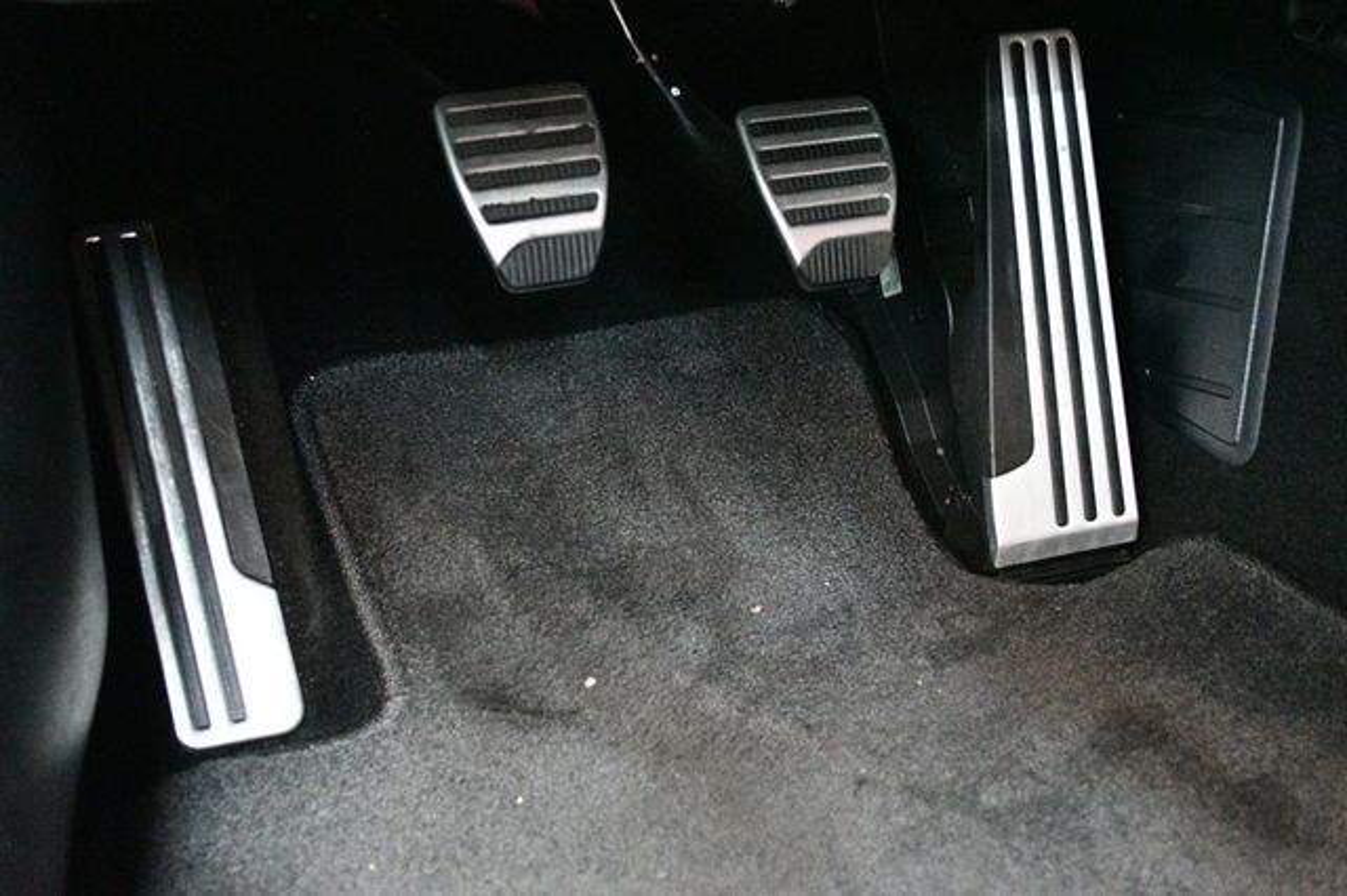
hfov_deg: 38.9
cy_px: 448
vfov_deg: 26.5
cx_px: 674
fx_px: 1907
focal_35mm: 51
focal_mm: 34
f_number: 5
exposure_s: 1/20
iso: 12800
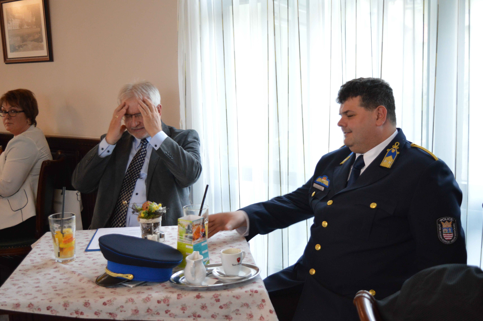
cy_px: 160
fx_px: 603
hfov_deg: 43.6
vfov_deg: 29.8
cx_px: 242
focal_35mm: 45
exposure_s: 1/30
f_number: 5
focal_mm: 30
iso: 1600
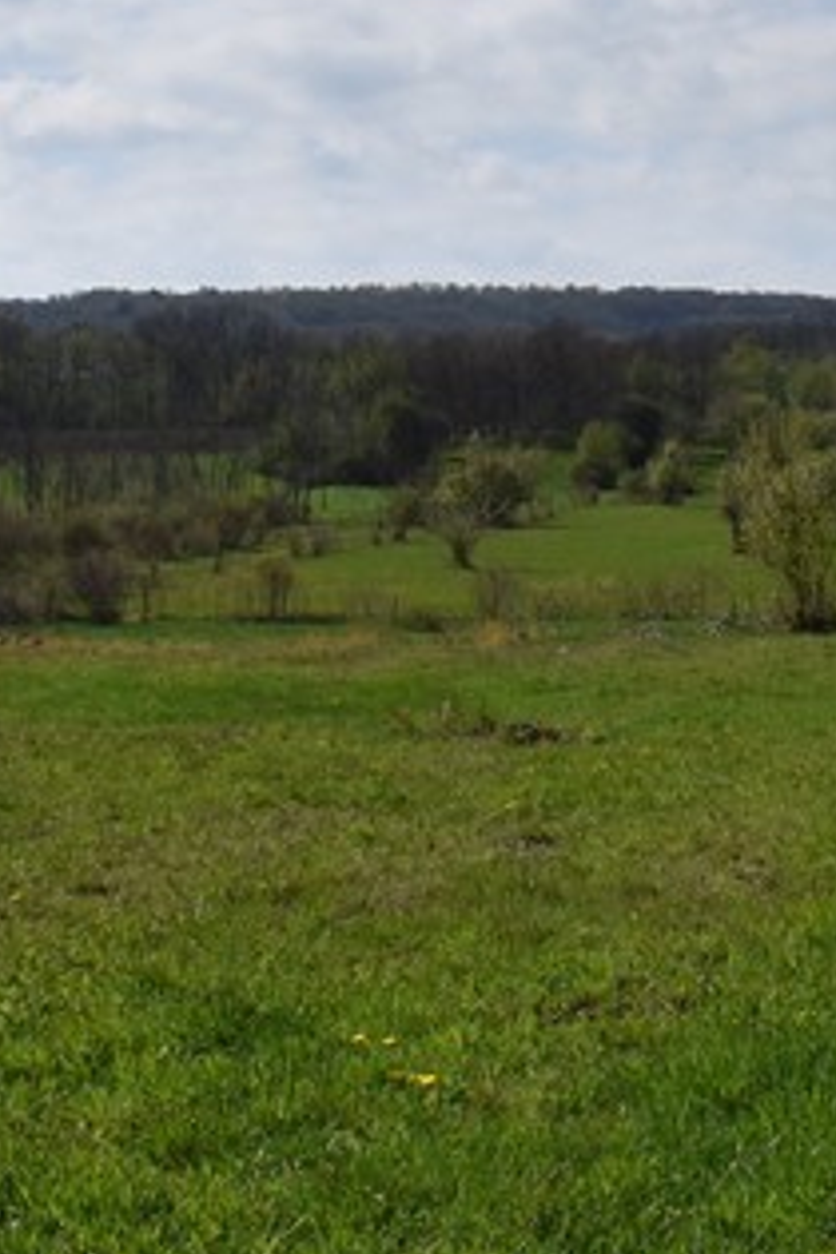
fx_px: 3239
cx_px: 786
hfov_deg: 14.5
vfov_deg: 21.6
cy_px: 237
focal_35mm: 93
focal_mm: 18
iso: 200
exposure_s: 1/500
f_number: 11
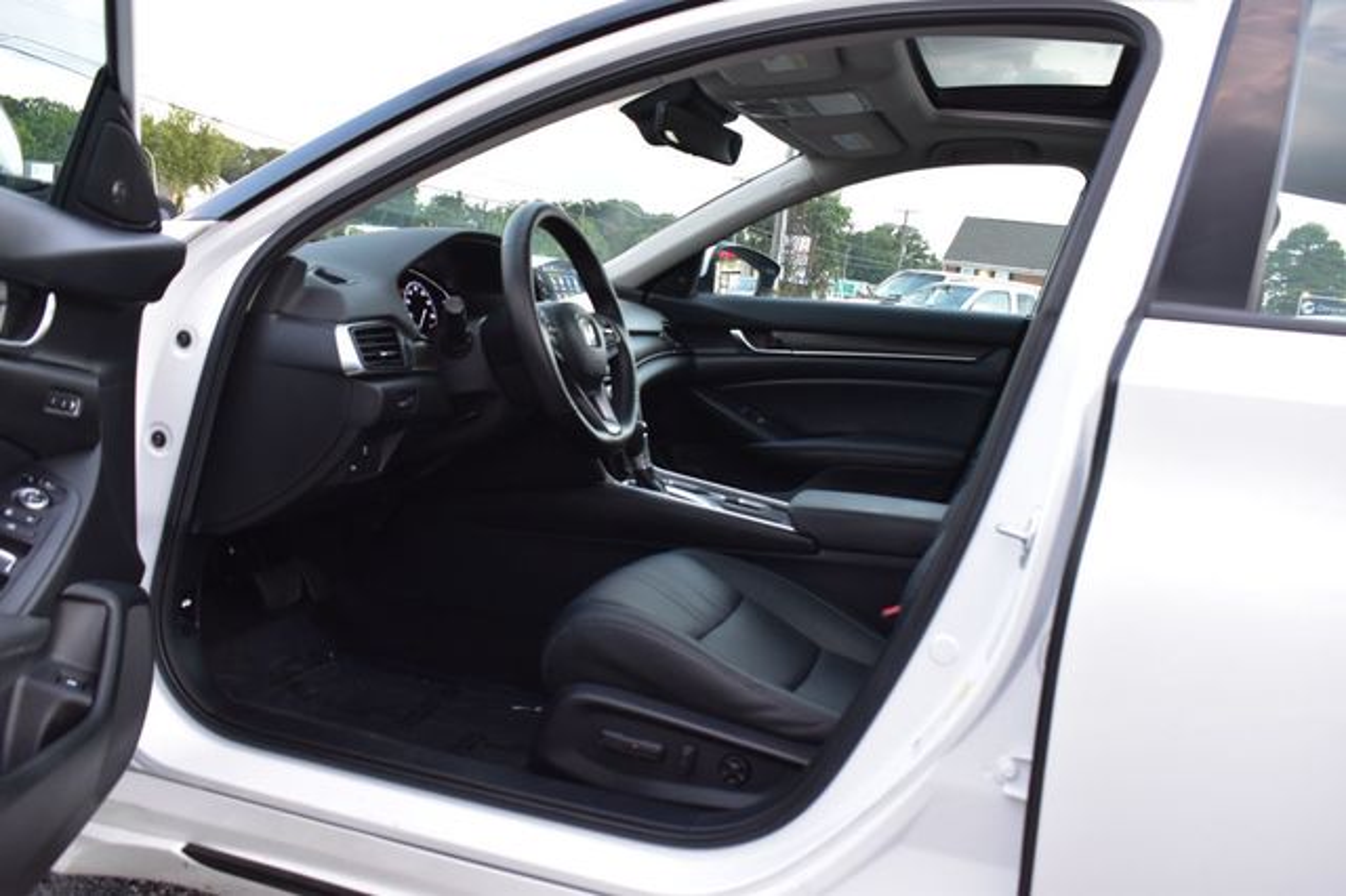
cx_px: 673
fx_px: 1233
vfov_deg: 39.9
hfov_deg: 57.2
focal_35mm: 33
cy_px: 448
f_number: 6.3
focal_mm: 22
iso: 1100
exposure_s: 1/15
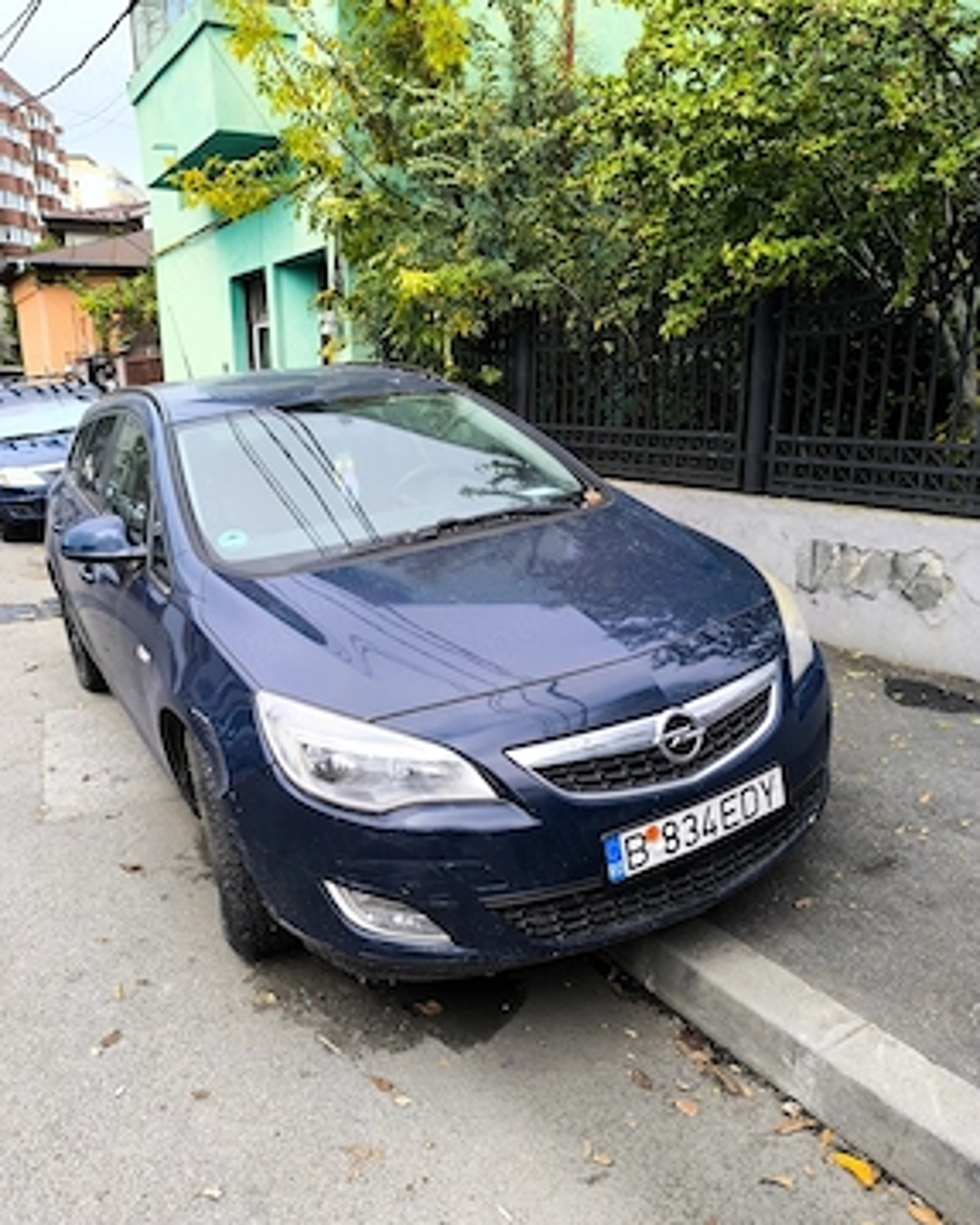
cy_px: 635
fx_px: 907
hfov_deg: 56.8
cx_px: 471
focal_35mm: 25
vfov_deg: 68.1
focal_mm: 6.14
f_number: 1.65
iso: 50
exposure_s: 1/338
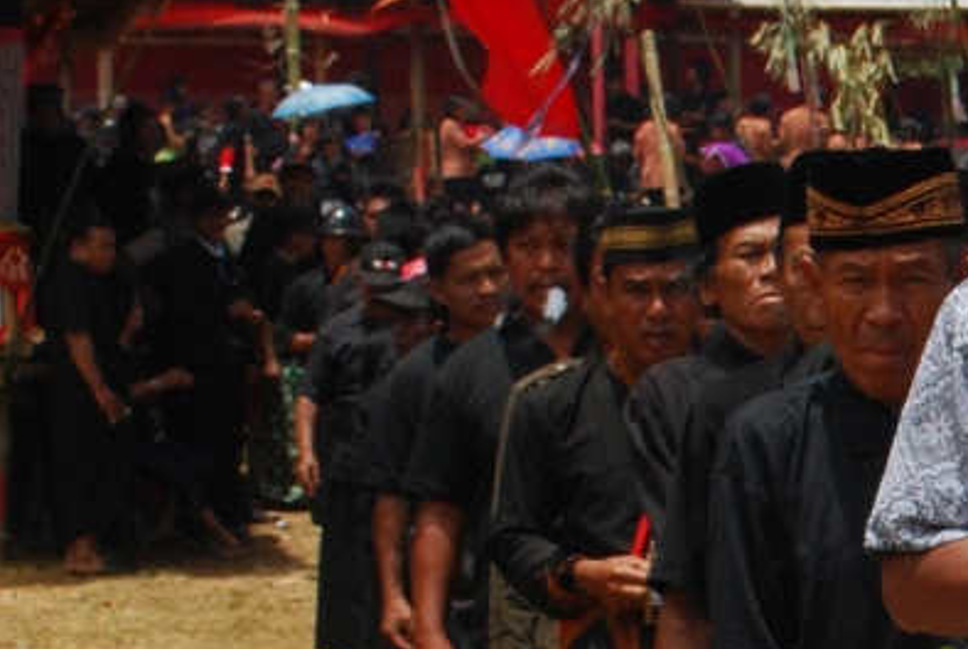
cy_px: 500
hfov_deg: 10.2
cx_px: 1452
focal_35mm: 195
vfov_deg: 7.1
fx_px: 5251
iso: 400
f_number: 10
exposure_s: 1/400
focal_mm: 32
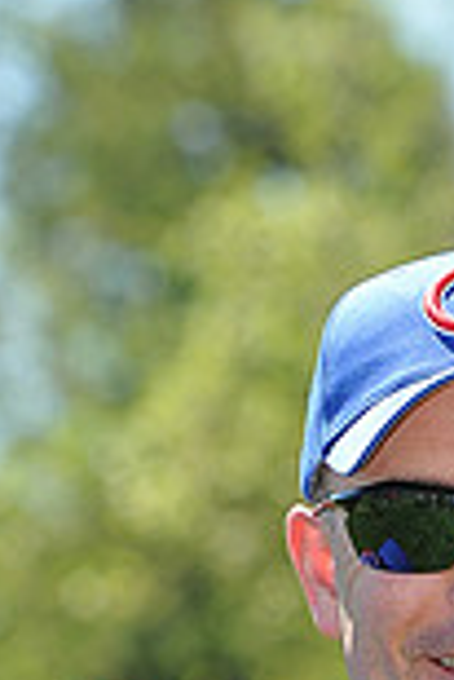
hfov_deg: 2.8
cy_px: 1073
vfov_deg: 4.2
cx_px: 445
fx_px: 9248
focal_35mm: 490
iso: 200
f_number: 5.6
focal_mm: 130
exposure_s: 1/400
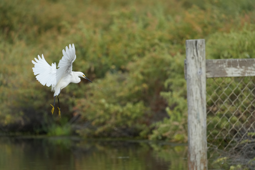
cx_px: 128
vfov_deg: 2.3
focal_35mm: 600
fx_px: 4250
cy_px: 85
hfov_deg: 3.4
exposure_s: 1/2500
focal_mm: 600
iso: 1000
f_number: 5.6
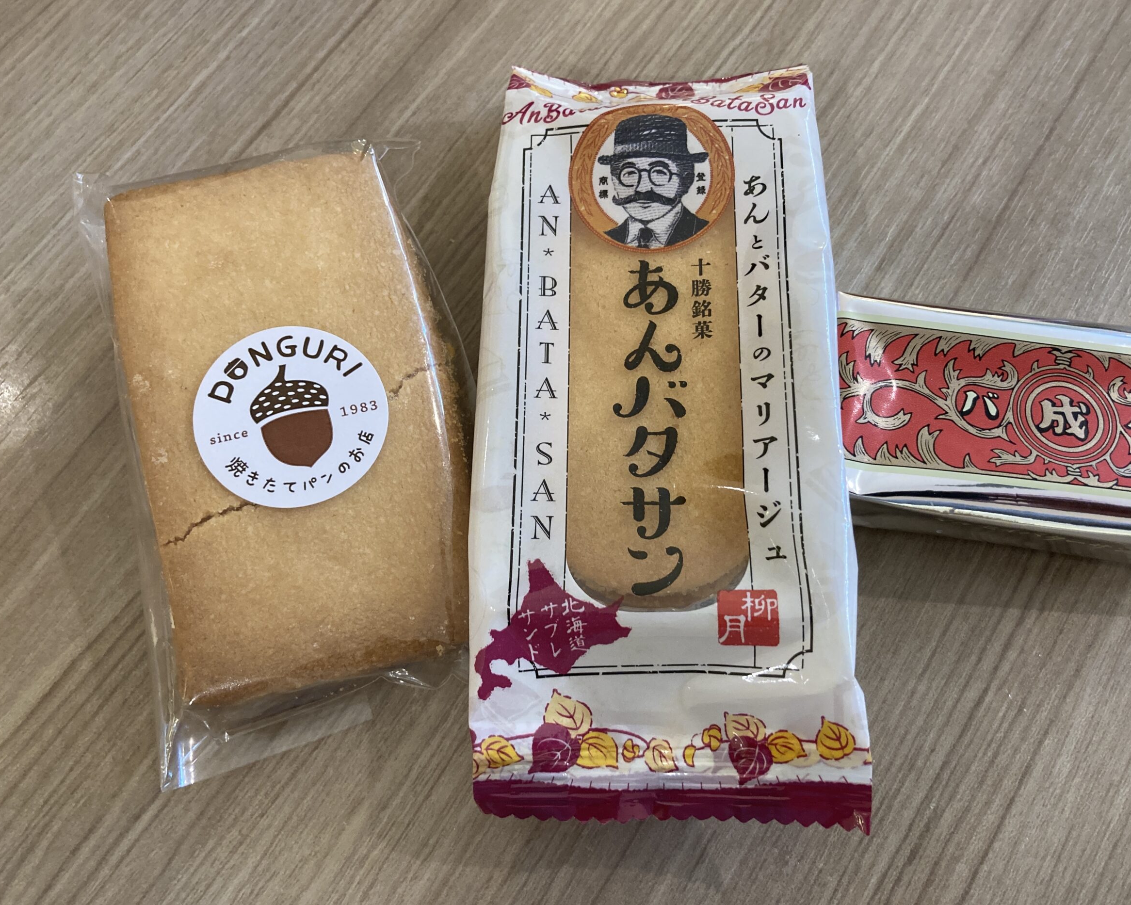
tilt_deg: -71.6
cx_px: 616
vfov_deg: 48.5
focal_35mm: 30
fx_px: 1004
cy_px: 441
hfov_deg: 58.7
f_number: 1.8
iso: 160
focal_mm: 3.99
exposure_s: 1/43
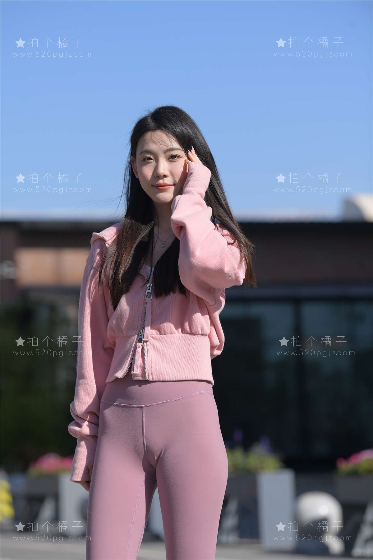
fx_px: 2098
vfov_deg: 15.2
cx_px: 186
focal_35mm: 135
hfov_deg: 10.2
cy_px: 280
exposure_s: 1/1000
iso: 90
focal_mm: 135
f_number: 4
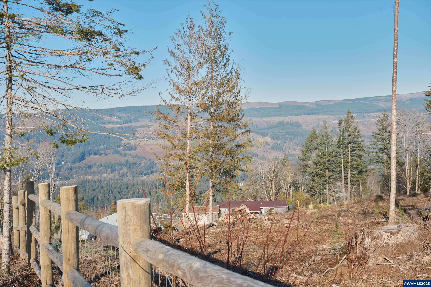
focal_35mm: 41
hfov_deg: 47.4
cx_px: 216
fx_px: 491
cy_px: 144
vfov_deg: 32.6
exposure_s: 1/400
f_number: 6.4
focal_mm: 27.5
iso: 125
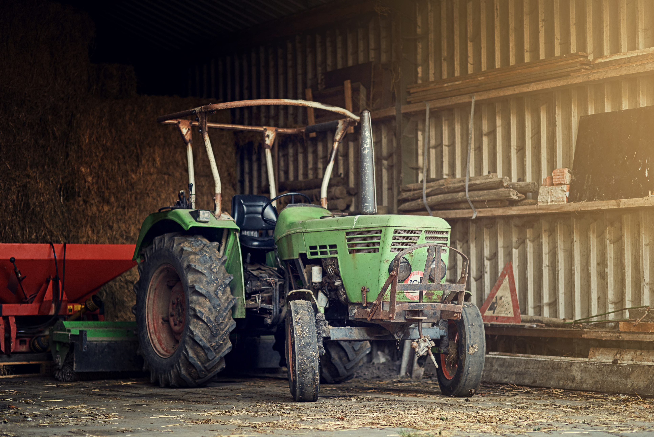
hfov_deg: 23.9
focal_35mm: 85
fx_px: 1545
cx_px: 327
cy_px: 218
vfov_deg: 16.1
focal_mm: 85
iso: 100
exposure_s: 1/200
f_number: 1.8
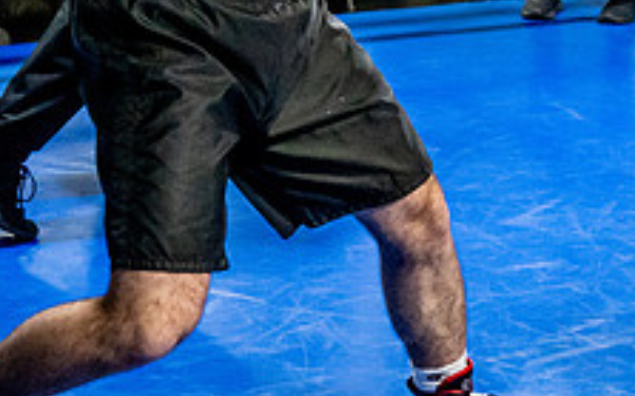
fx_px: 2386
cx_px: 629
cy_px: -150
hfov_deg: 14.9
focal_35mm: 138
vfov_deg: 9.3
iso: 5000
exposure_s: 1/800
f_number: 2.8
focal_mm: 35
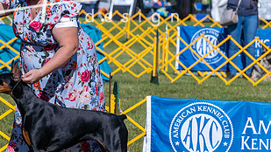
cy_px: 48
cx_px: 52
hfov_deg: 6.2
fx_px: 2487
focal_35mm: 346
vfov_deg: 3.5
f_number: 6.3
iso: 160
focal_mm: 151
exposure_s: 1/1250
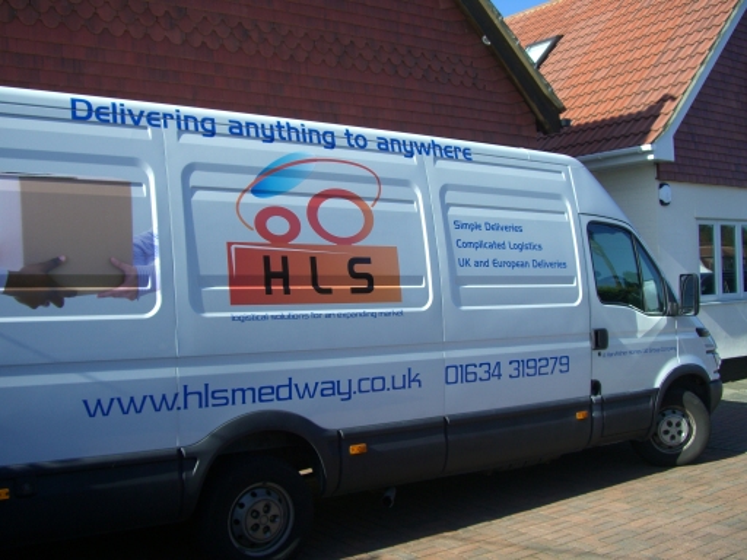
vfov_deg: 37.7
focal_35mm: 38
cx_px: 374
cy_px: 280
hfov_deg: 49.0
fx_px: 820
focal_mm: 7.9
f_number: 5.6
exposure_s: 1/160
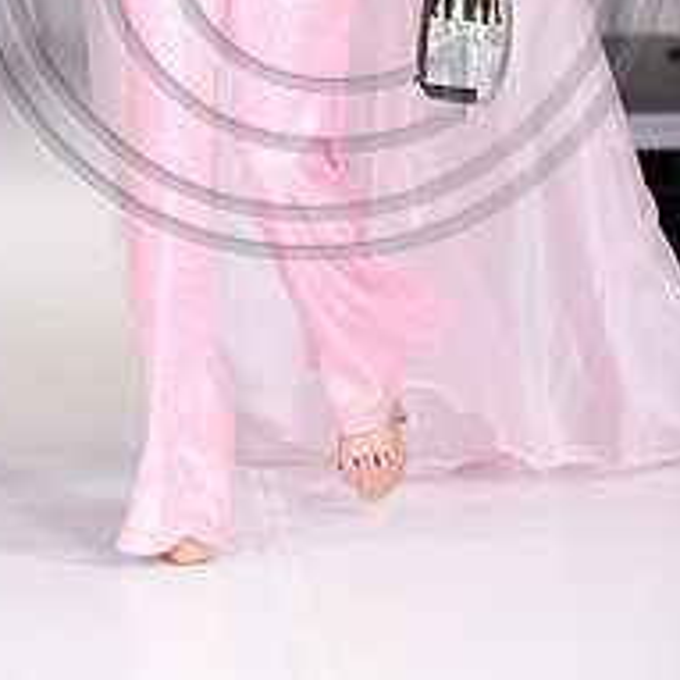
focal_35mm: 250
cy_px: -96
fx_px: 5556
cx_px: 312
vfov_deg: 7.0
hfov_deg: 7.0
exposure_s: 1/400
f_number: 5.6
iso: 2000
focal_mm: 125
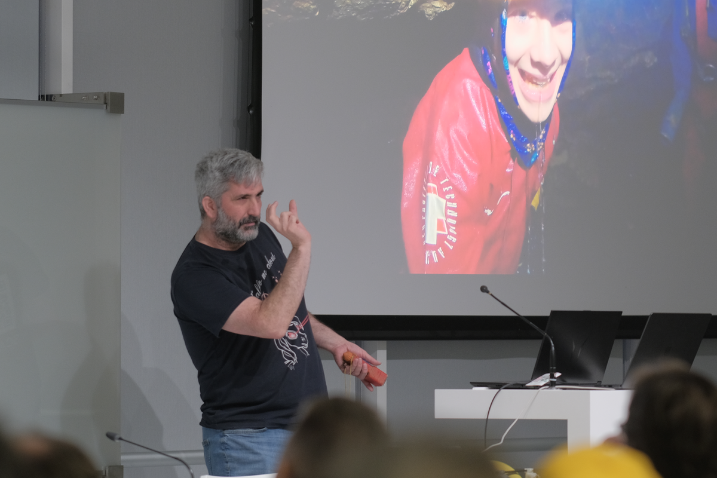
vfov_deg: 10.2
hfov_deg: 15.2
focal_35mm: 135
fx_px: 2689
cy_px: 239
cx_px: 358
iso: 500
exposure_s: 1/125
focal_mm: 90
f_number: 2
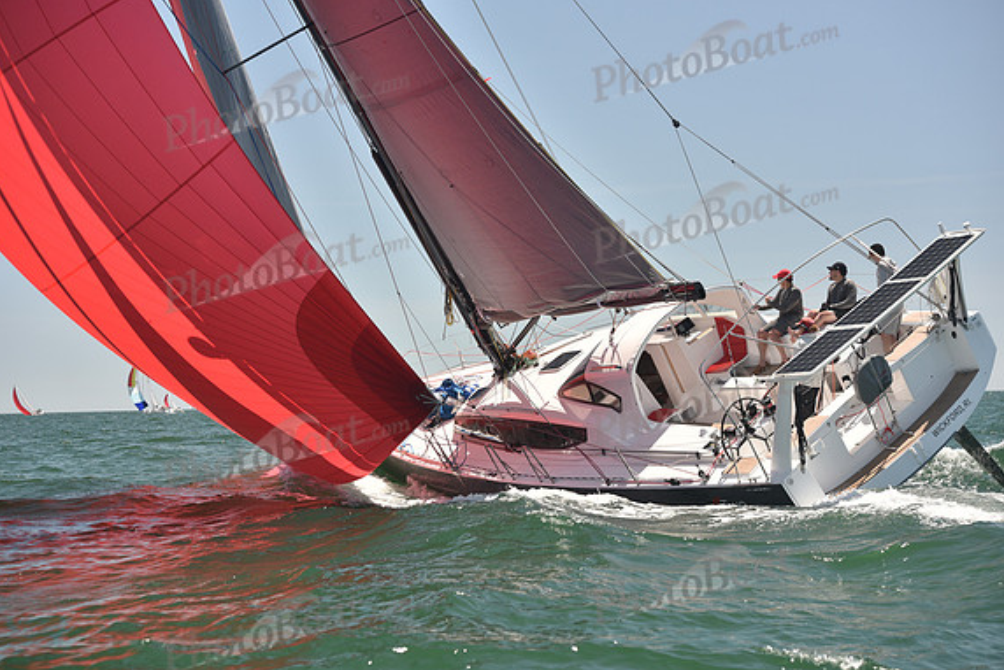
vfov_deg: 19.2
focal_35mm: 71
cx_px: 502
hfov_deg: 28.4
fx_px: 1981
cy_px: 334
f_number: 4.5
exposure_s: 1/800
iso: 250
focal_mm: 70
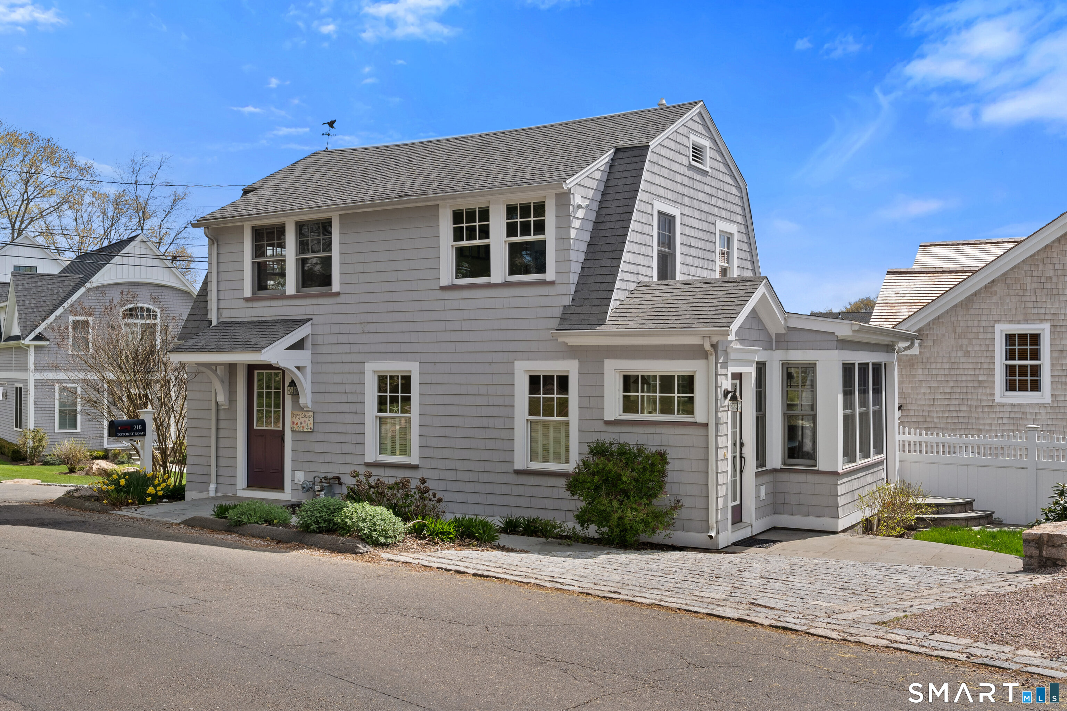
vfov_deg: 36.9
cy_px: 356
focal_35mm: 36
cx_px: 534
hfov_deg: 53.1
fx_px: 1067
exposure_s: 1/800
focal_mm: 24
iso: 320
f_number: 8
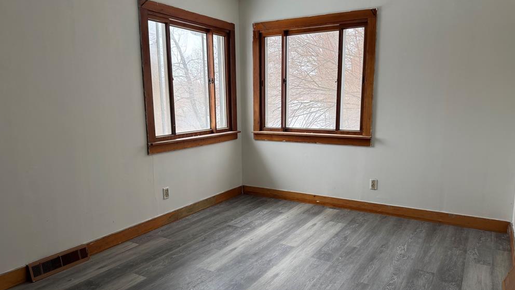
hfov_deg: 69.9
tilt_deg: -9.8
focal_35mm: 27
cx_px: 258
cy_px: 164
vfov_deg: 42.8
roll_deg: +0.4
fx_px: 369
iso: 125
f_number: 1.78
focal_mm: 6.76
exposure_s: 1/121
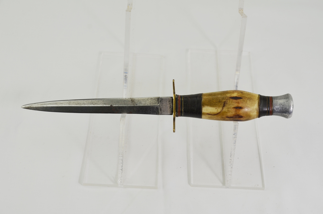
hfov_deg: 30.6
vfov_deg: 20.5
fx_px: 591
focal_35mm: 66
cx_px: 162
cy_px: 107
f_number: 5.6
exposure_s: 1/125
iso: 200
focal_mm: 44
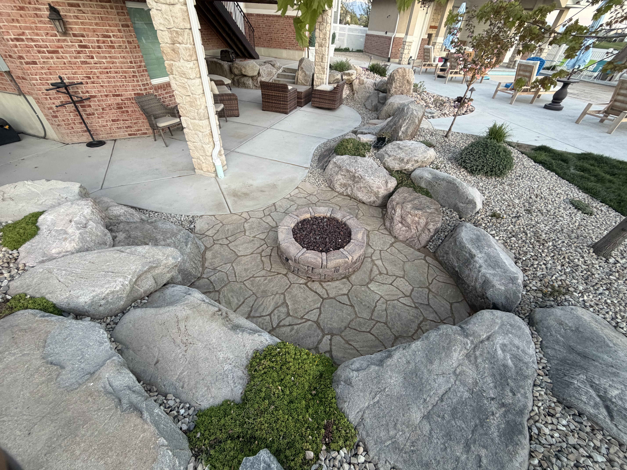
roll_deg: -3.4
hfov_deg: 102.1
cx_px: 314
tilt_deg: -40.1
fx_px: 254
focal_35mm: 14
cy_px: 235
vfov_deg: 85.7
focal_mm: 2.22
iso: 250
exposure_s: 1/121
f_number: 2.2
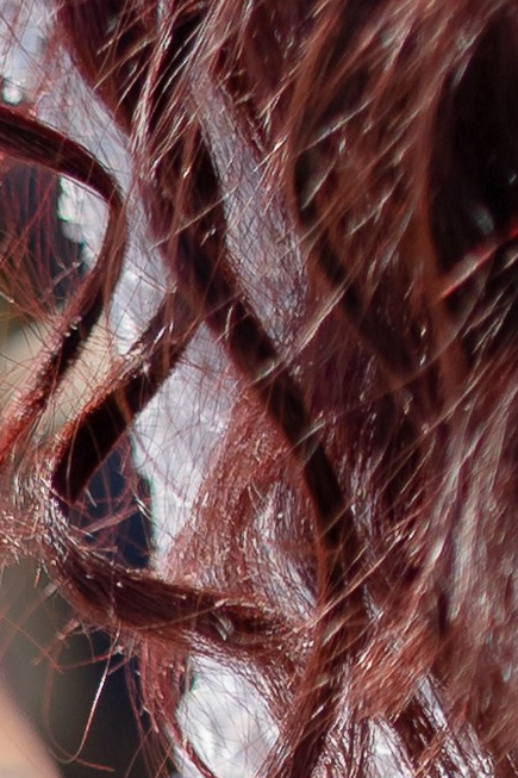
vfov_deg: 6.2
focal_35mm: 306
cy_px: 2254
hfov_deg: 4.5
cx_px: -282
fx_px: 6607
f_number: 1.8
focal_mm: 35
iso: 50
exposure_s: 1/3200
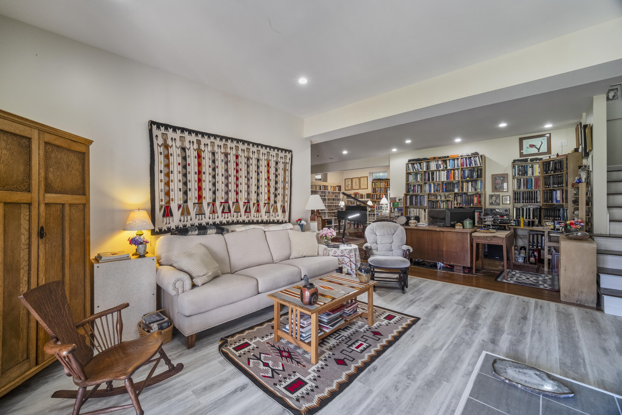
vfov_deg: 81.2
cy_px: 208
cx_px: 311
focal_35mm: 14
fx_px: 242
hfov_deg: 104.3
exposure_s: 1/8
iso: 400
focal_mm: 9
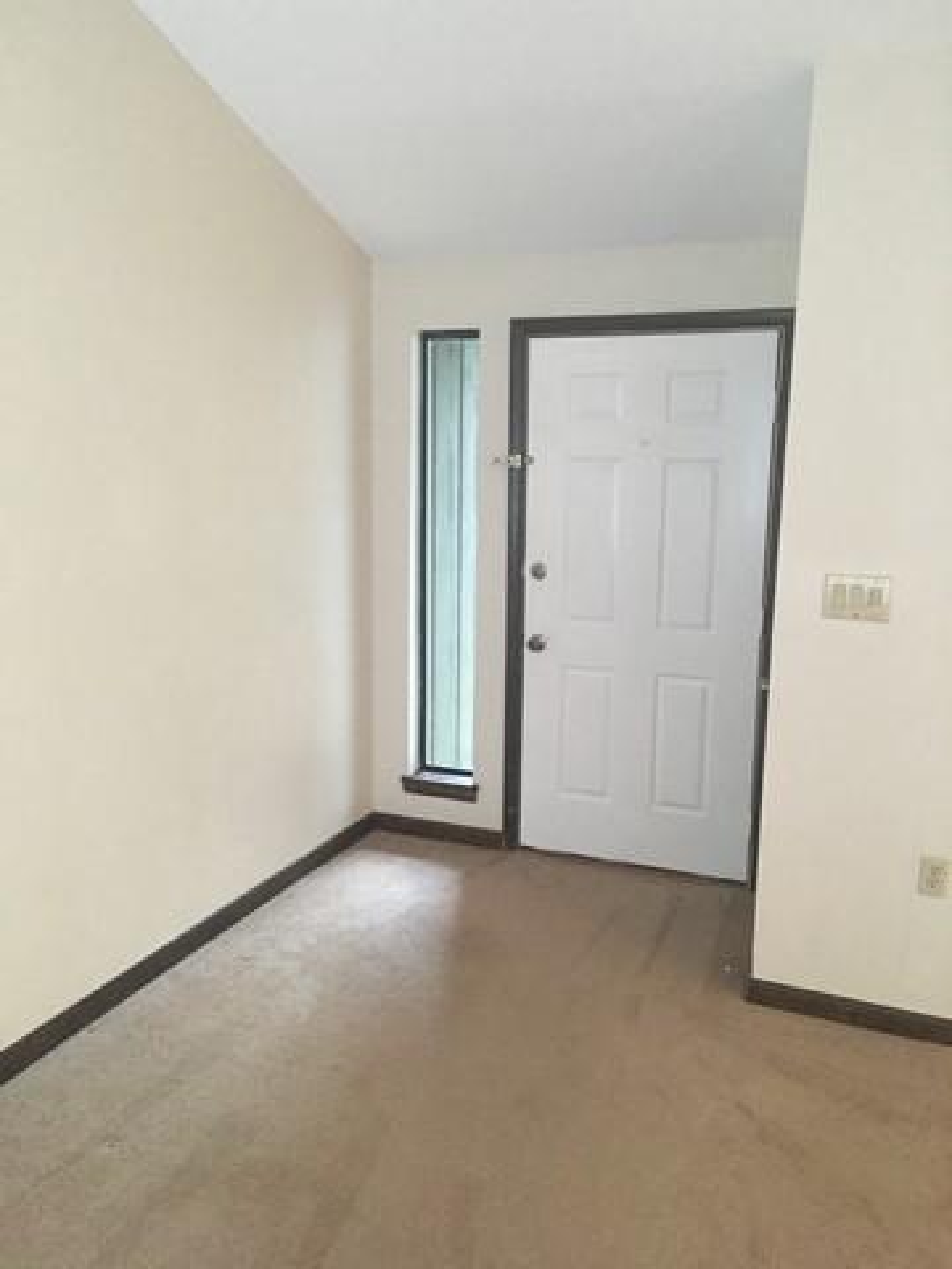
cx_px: 476
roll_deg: -1.6
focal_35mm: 29
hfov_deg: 48.2
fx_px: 1063
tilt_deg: -7.8
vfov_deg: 61.7
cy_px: 634
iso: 50
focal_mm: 4.15
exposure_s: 1/4
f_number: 2.2
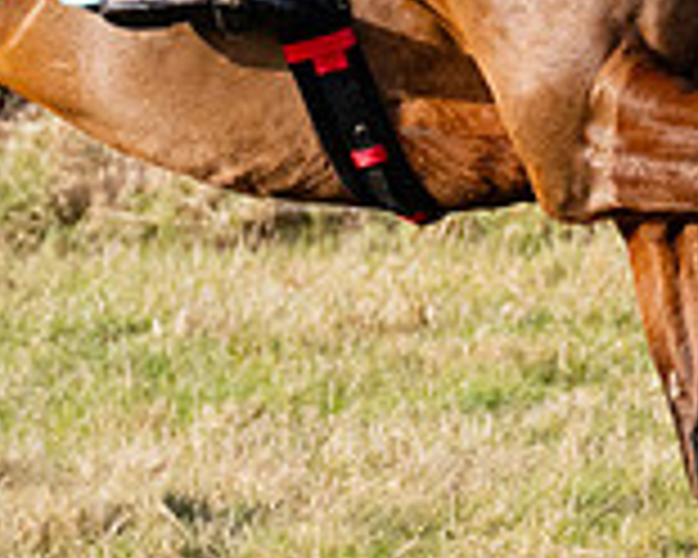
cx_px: 831
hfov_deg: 2.6
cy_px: -3
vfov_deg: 2.0
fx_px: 15659
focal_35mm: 758
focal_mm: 110
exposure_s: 1/4000
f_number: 4
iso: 400
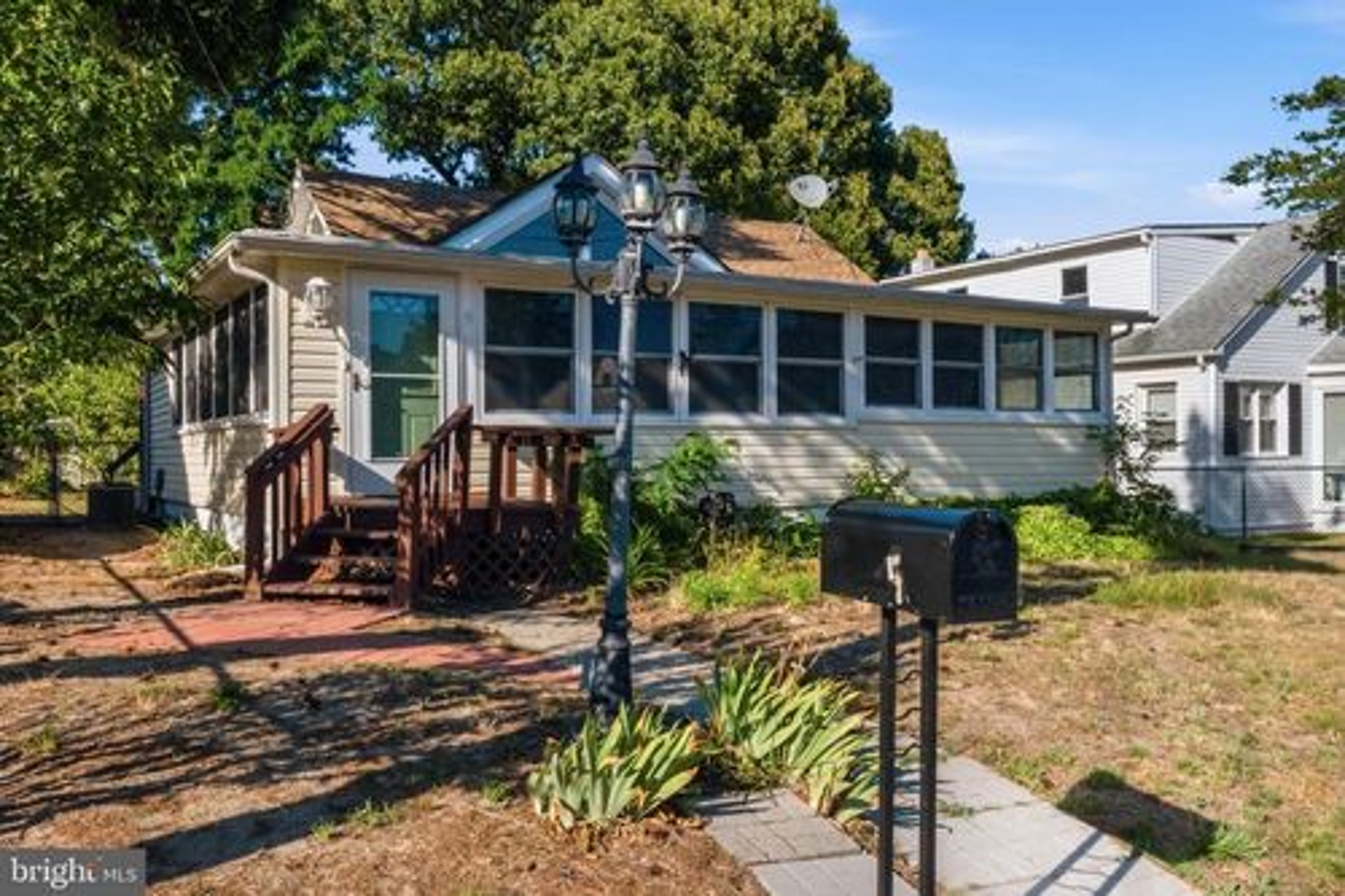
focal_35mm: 30
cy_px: 448
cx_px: 672
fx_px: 1120
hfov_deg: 61.9
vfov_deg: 43.6
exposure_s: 1/800
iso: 1250
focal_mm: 20
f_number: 22
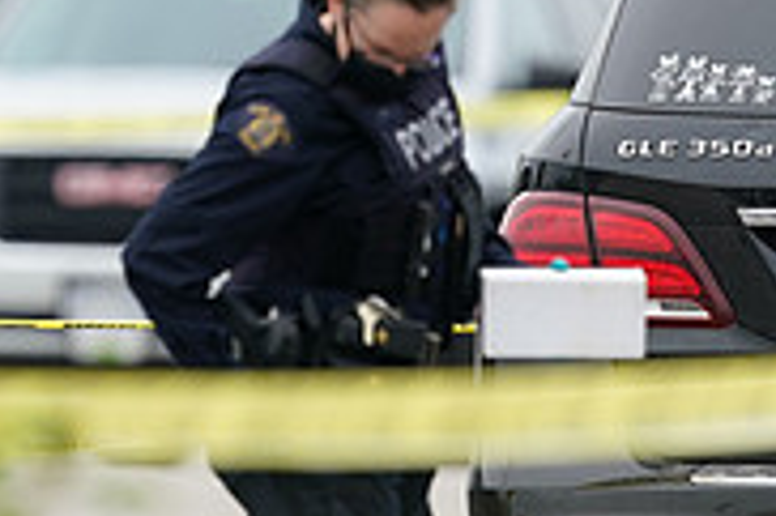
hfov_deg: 1.1
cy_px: 736
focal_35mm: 1914
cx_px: 584
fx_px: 41219
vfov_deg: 0.7
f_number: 6.3
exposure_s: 1/320
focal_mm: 600
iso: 400
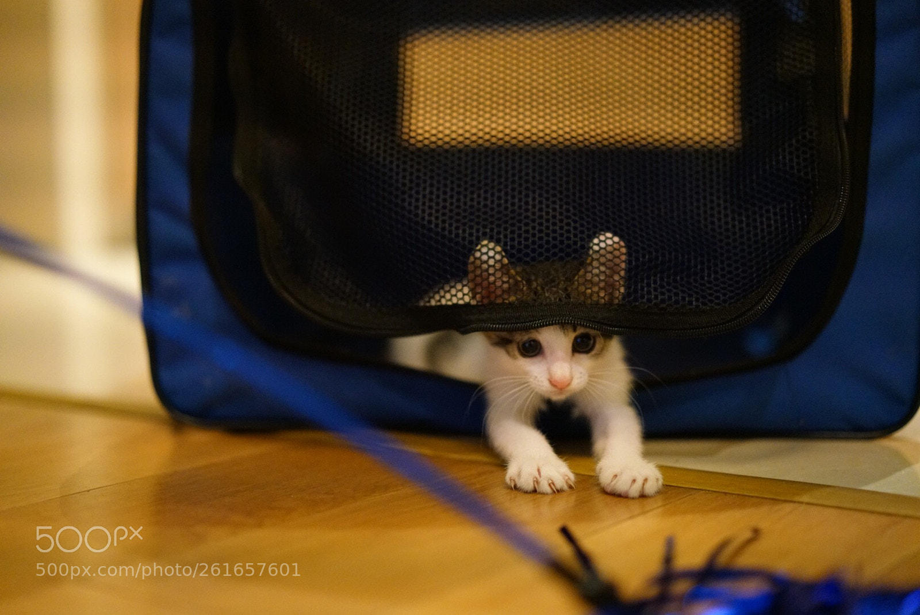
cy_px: 308
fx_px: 1406
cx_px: 460
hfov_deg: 36.2
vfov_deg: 24.7
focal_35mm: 55
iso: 6400
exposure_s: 1/250
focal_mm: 55
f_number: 1.8
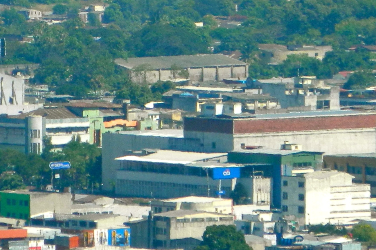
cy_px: 7
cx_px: 93
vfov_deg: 1.0
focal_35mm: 1371
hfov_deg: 1.5
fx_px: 14317
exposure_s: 1/320
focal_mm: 71.2
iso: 80
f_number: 5.7
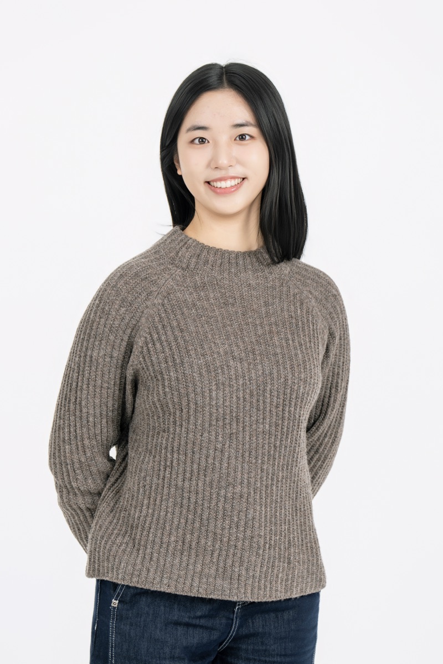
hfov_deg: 6.9
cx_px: 222
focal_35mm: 200
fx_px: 3691
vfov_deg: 10.3
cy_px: 332
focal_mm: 200
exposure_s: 1/20
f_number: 5.6
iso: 100
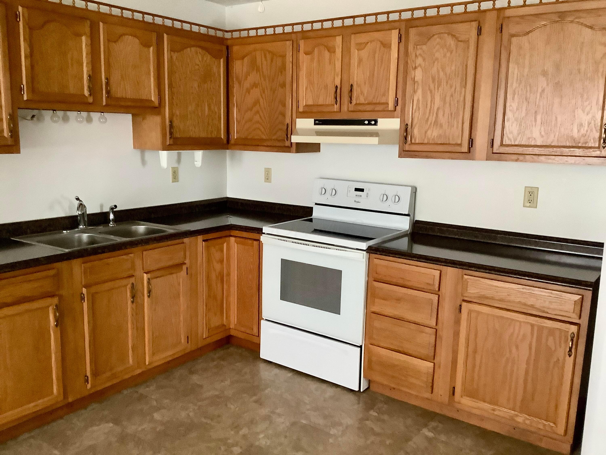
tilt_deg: -12.8
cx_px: 303
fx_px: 543
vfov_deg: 45.4
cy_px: 228
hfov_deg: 58.4
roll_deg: -0.6
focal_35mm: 31
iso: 400
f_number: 2.4
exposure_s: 1/25
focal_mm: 3.3
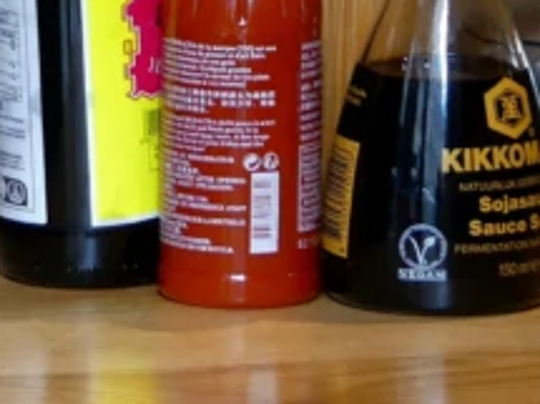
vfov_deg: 1.9
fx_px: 12005
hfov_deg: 2.6
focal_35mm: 770
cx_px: 407
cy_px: -223
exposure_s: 1/80
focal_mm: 37.3
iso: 125
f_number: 2.8
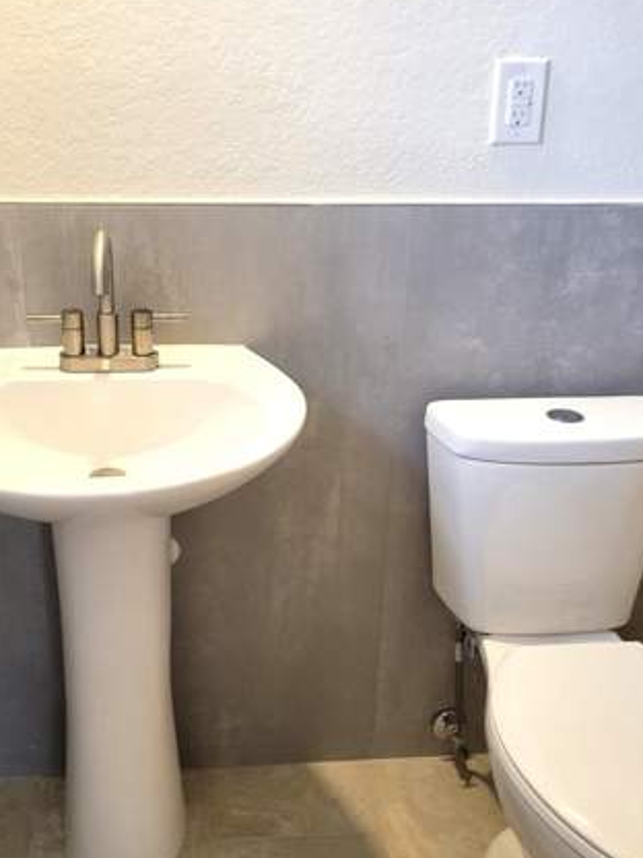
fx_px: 991
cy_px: 402
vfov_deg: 46.8
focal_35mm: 40
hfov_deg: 35.9
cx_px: 291
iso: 200
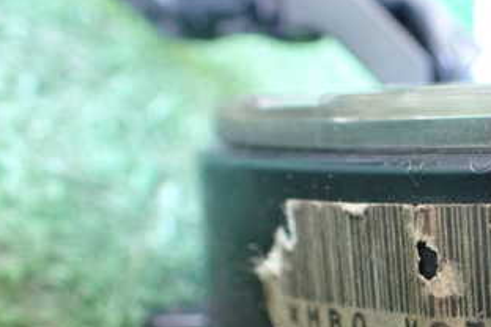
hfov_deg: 31.6
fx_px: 818
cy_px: 272
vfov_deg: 22.3
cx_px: 453
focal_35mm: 60
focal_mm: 5.4
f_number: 2.3
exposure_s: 1/40
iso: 800
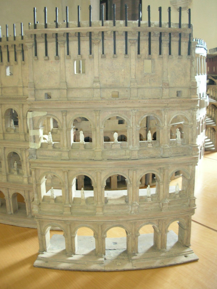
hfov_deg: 40.7
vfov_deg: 52.6
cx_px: 108
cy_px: 144
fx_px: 292
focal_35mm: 35
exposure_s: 1/10.7
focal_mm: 5.8
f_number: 3
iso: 200
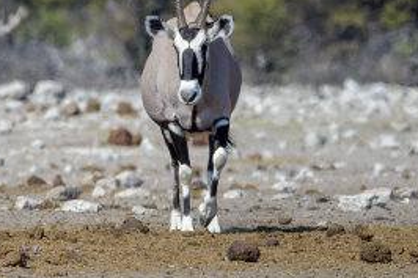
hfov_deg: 1.8
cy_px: 13
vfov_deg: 1.2
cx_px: 36
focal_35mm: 1150
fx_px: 13344
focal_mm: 500
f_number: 8
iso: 500
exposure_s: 1/3200
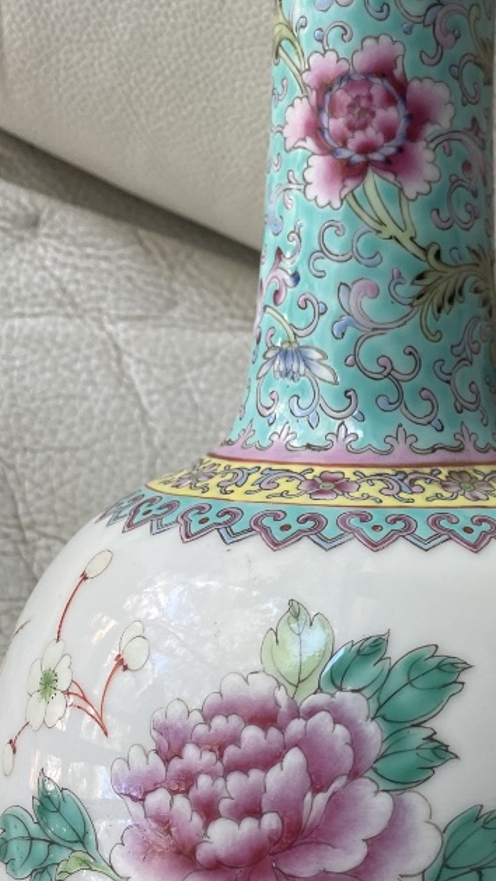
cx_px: 506
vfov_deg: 38.4
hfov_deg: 21.4
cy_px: 492
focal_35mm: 54
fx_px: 1262
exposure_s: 1/121
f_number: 1.6
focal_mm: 4.2
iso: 125
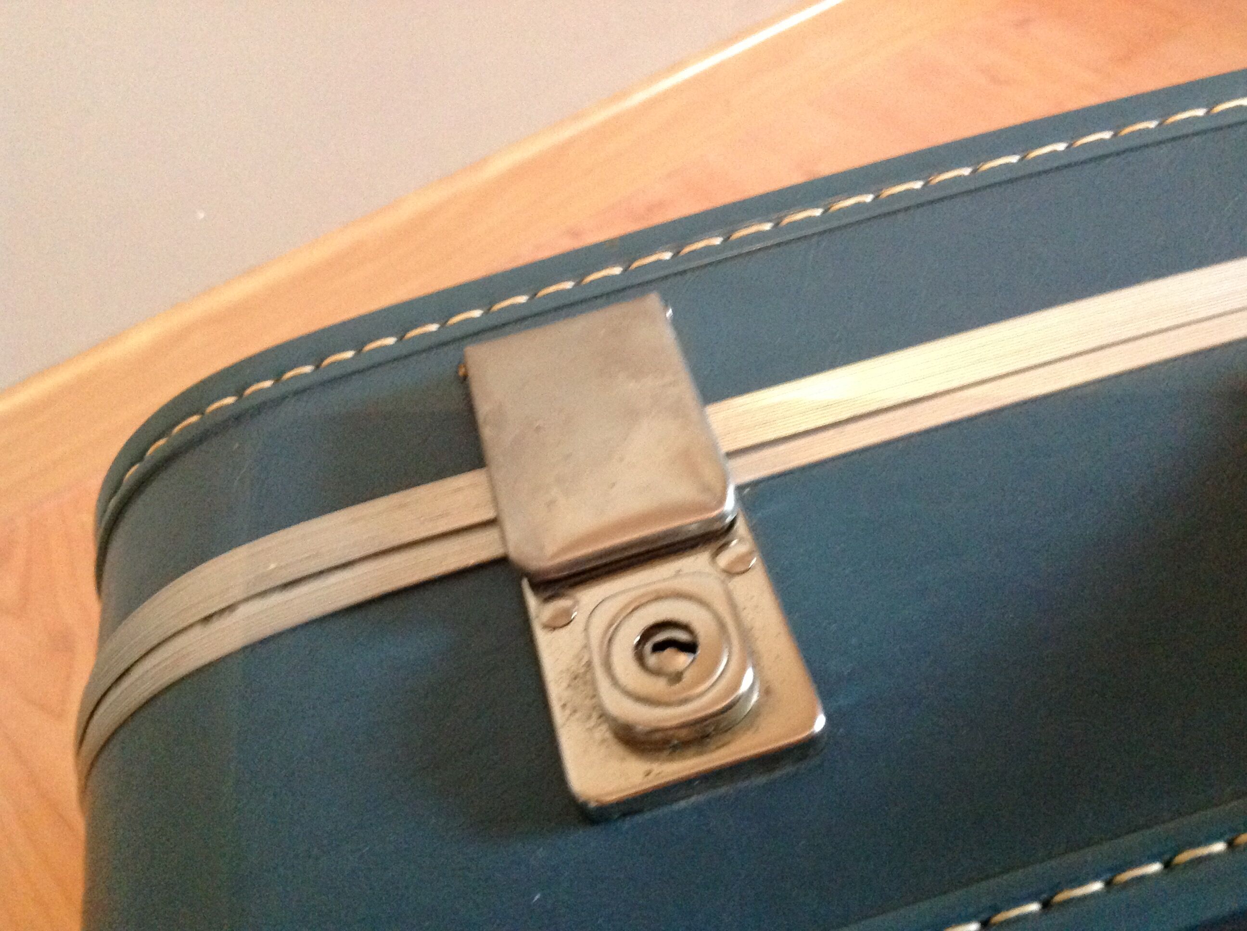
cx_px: 624
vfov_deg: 40.6
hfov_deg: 52.7
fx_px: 1259
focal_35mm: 35
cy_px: 466
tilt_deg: -49.6
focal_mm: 4.28
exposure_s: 1/15
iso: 640
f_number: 2.4
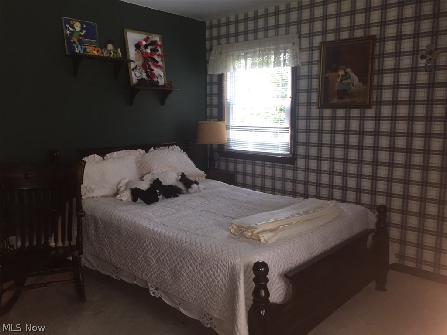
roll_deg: -0.7
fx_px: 374
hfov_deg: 61.7
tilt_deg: -7.5
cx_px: 224
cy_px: 168
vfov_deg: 48.2
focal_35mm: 29
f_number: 2.2
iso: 125
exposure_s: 1/30
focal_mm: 4.15
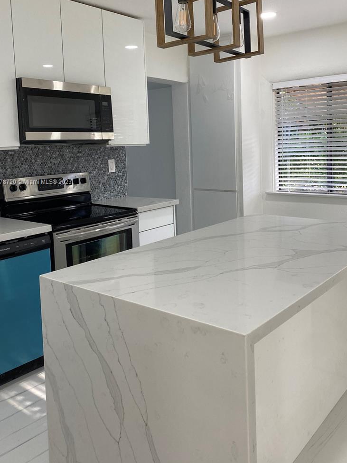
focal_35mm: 32
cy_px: 182
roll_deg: +2.4
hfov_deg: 44.0
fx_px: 428
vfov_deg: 56.3
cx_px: 198
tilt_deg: -5.0
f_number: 1.8
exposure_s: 1/120
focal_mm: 4.25
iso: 80
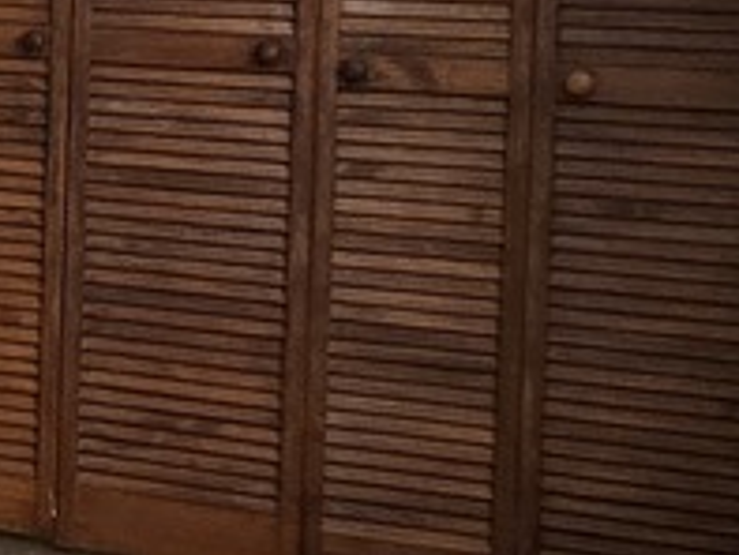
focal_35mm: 95
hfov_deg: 16.4
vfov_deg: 15.2
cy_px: -56
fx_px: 2029
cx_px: -690
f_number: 2.2
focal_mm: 2.2
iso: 100
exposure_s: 1/60
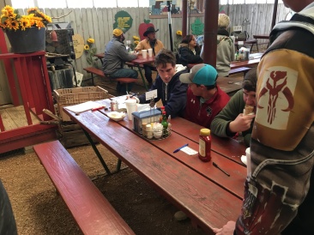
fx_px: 263
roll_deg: +0.8
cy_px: 118
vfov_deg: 48.2
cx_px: 157
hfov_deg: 61.7
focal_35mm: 29
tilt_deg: -22.3
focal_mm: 4.15
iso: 64
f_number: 2.2
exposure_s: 1/30
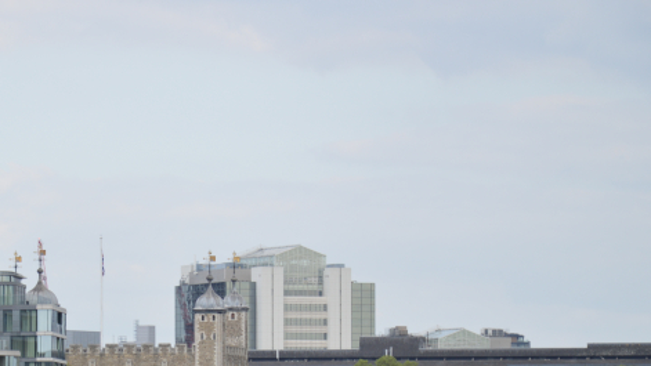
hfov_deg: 7.7
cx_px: 155
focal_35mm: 280
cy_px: 344
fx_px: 4832
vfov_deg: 4.3
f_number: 6.3
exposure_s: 1/160
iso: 100
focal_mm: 105
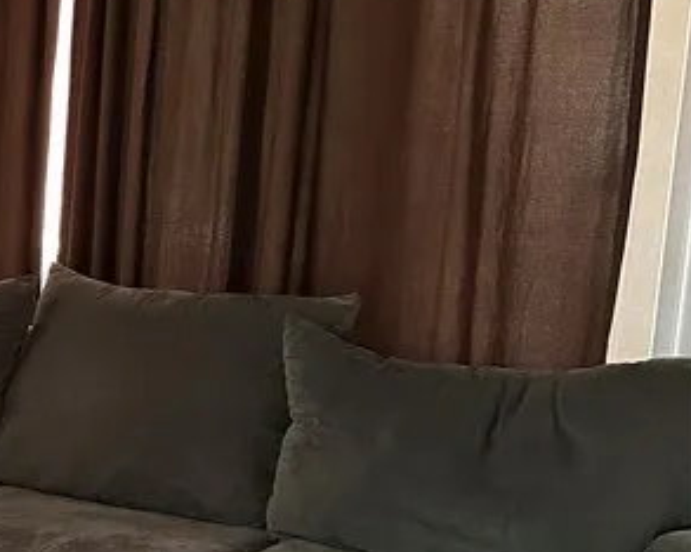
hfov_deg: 21.2
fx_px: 1676
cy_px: 455
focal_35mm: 82
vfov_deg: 18.5
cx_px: -205
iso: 500
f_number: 1.78
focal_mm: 6.86
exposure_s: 1/60
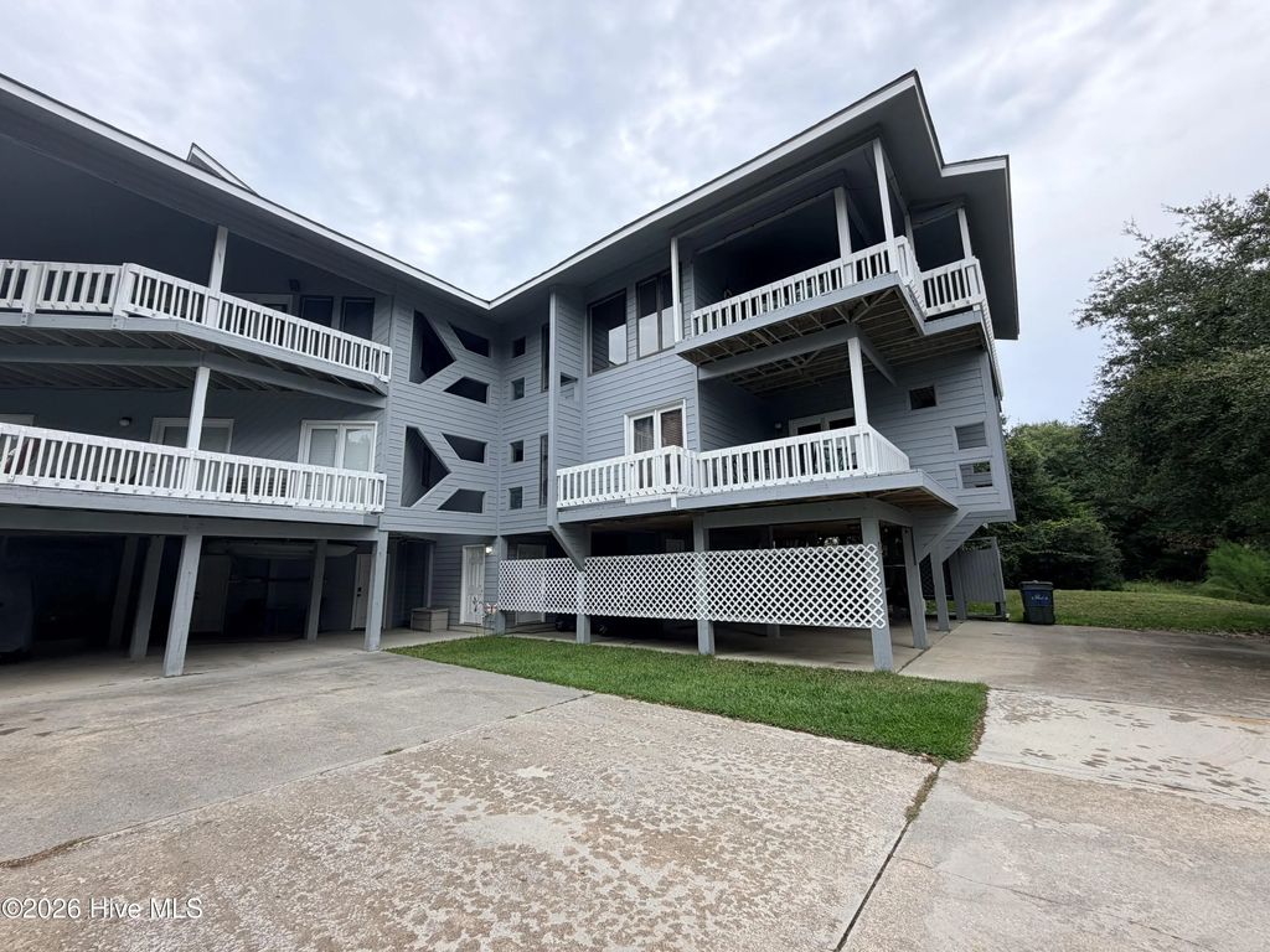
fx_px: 514
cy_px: 476
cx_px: 635
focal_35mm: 14
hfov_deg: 102.1
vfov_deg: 85.7
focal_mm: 2.22
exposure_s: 1/770
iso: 40
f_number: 2.2
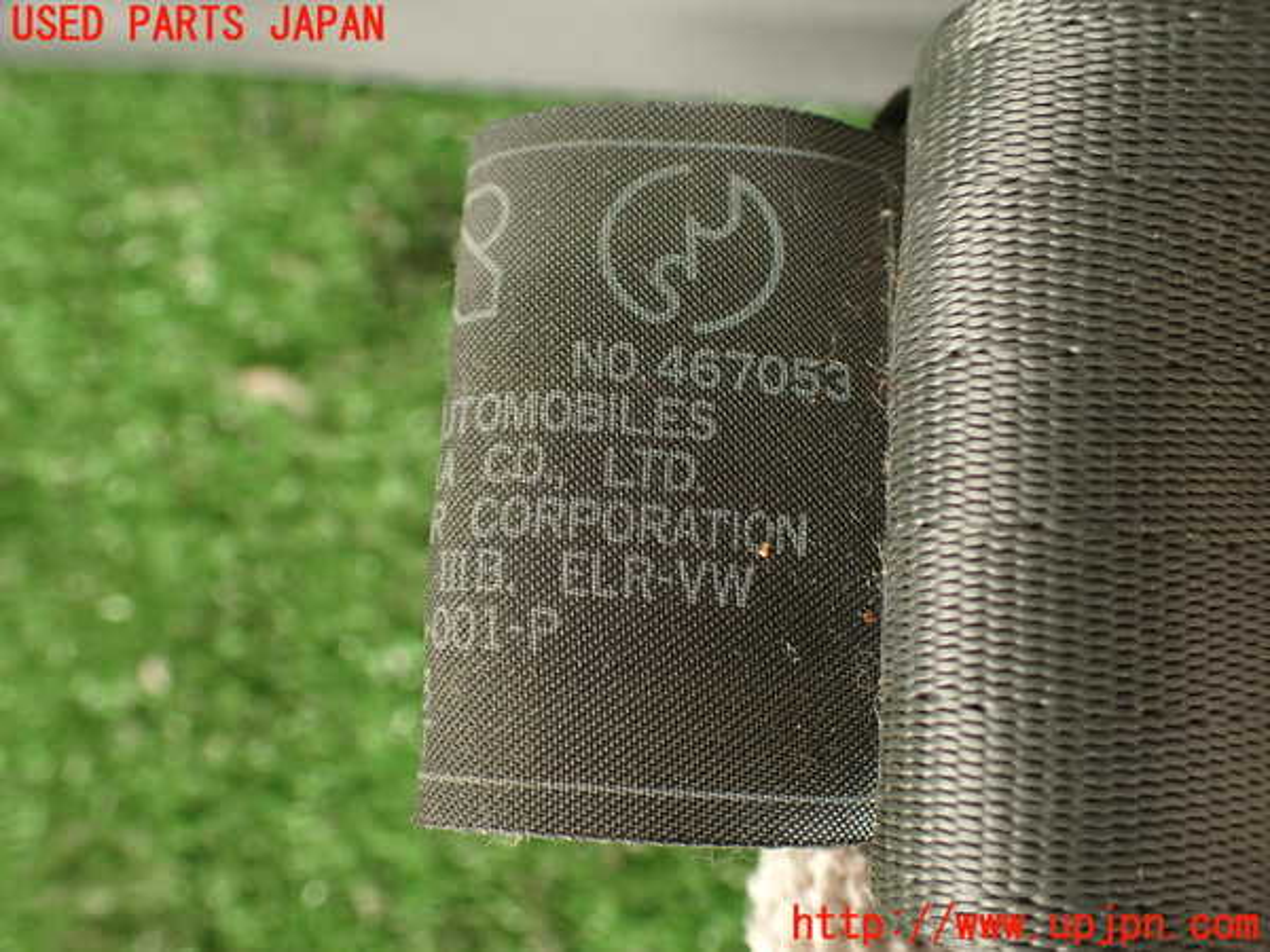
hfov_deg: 56.8
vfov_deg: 44.2
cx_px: 635
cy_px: 476
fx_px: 1174
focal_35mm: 32
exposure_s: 1/60
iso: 125
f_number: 2.4
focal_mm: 5.79
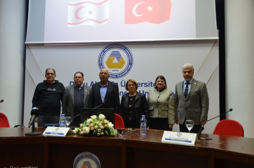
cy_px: 84
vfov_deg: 36.7
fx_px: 253
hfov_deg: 53.2
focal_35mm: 36
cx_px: 127
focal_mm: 24
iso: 800
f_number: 3.8
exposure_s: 1/40
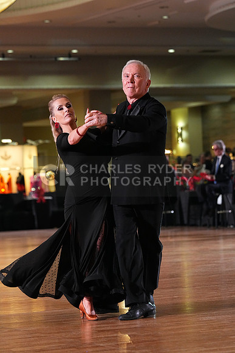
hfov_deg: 9.7
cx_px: 118
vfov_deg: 14.5
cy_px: 176
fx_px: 1380
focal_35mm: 141
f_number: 5
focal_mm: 141
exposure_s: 1/400
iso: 6400
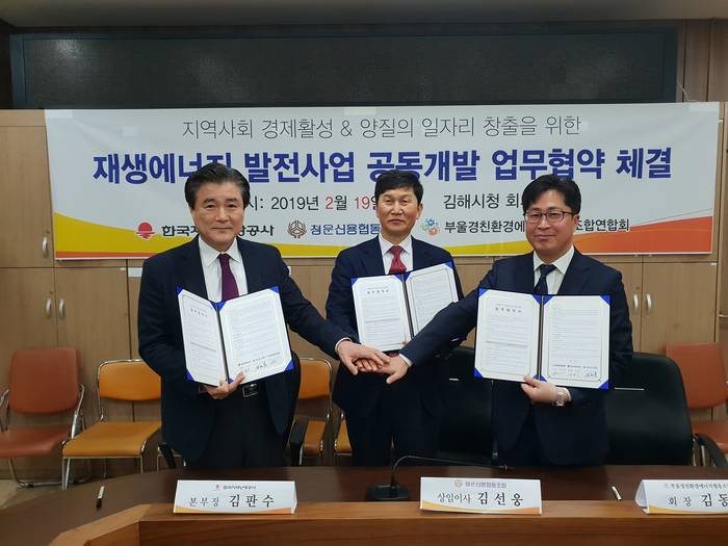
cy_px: 273
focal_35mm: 26
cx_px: 364
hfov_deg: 67.3
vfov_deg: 53.1
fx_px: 547
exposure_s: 1/60
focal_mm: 4.3
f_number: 2.4
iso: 320
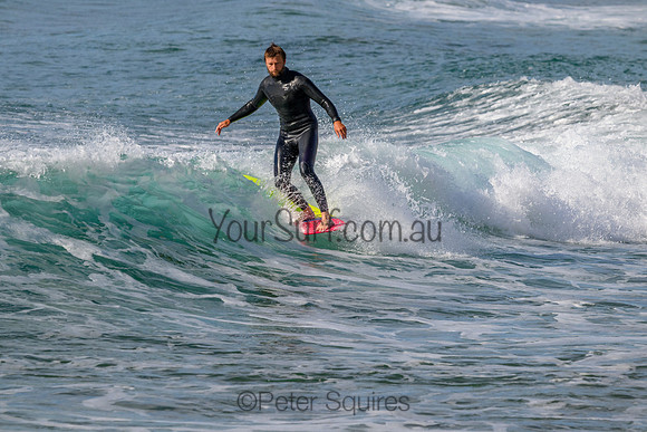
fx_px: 8089
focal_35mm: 450
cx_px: 324
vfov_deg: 3.1
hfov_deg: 4.6
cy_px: 216
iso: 1000
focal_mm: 450
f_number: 11
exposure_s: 1/2000
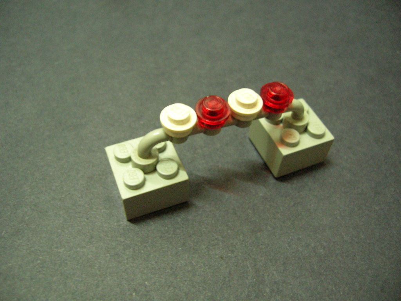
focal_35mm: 34
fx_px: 394
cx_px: 200
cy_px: 150
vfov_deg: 41.8
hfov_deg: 54.0
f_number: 2.9
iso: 200
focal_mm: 5.7
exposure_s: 1/2.2
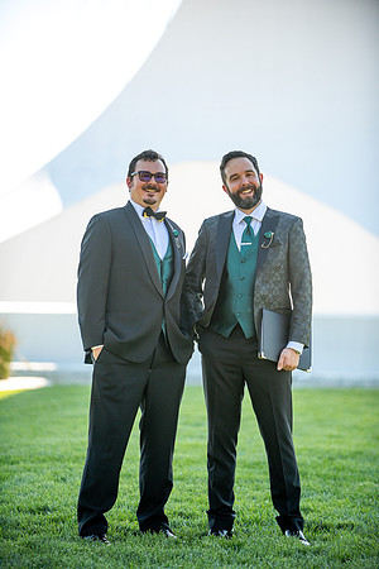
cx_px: 190
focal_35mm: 160
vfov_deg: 12.8
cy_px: 284
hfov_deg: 8.6
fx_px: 2526
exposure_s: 1/1600
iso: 400
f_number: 2.8
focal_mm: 160
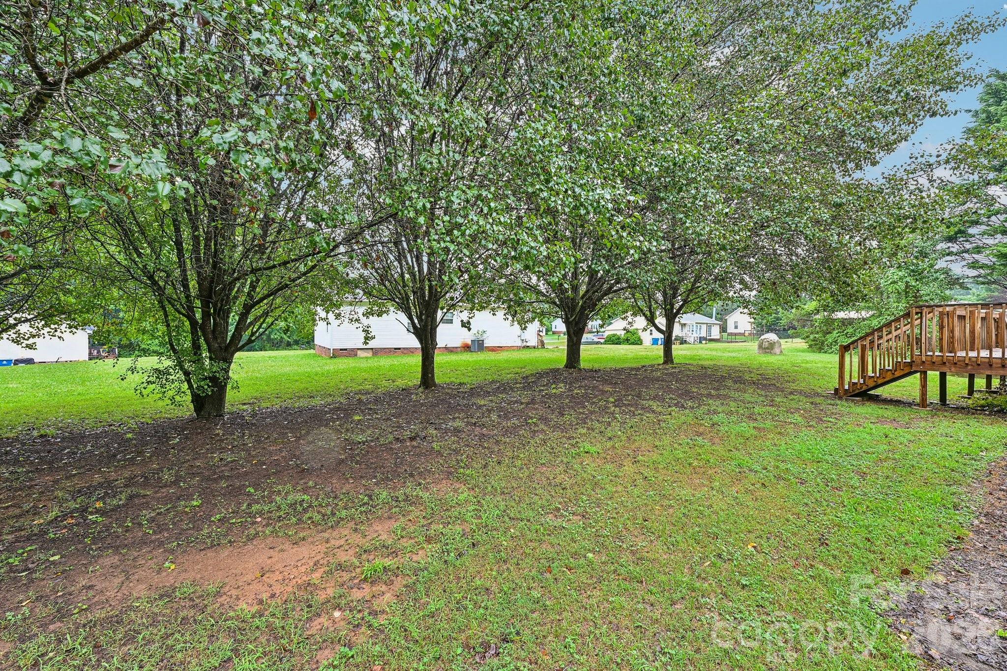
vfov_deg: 81.2
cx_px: 504
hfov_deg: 104.3
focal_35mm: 14
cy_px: 336
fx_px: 392
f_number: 8
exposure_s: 1/15
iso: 180
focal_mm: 14
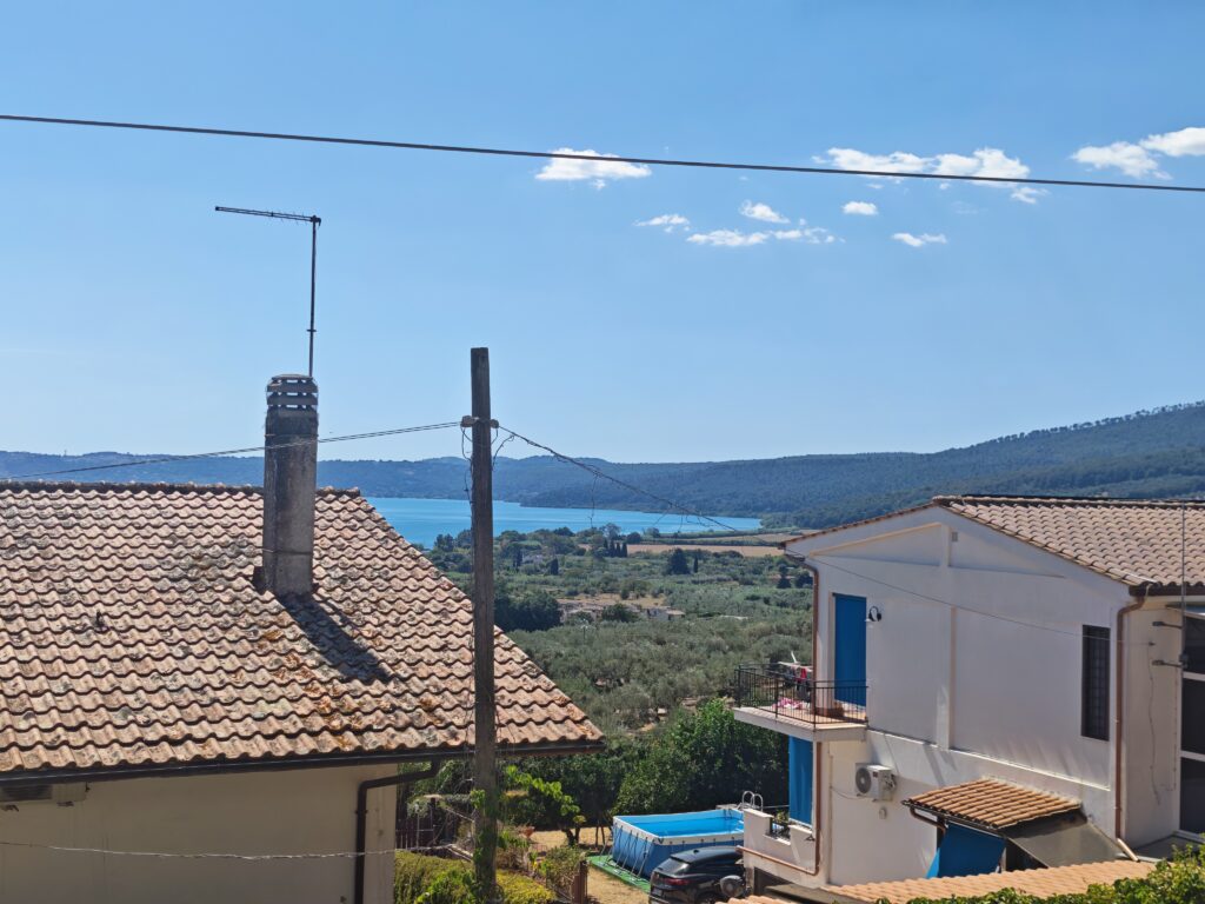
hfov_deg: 41.2
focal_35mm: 46
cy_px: 452
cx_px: 602
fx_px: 1601
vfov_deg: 31.5
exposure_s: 1/3500
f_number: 1.6
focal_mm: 5.4
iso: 50
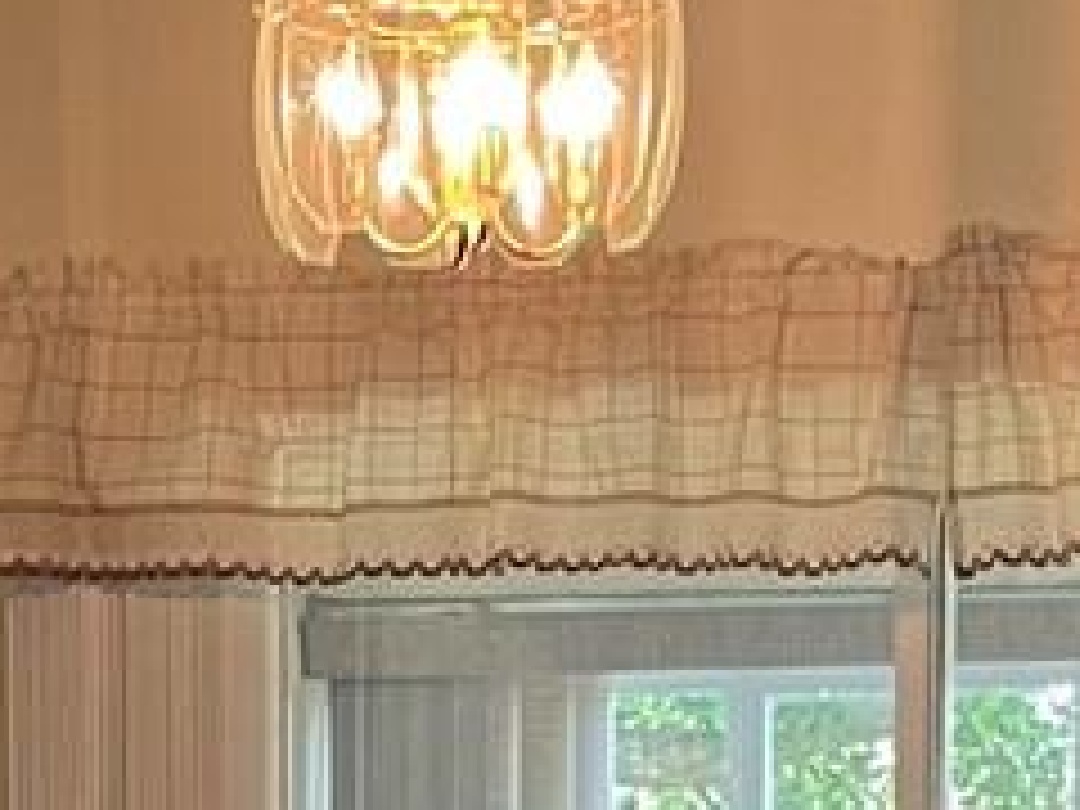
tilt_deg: -7.8
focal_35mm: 173
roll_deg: +0.7
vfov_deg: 8.1
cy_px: 1786
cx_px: 274
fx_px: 5398
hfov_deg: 11.4
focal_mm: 4.2
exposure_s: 1/60
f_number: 1.6
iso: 100
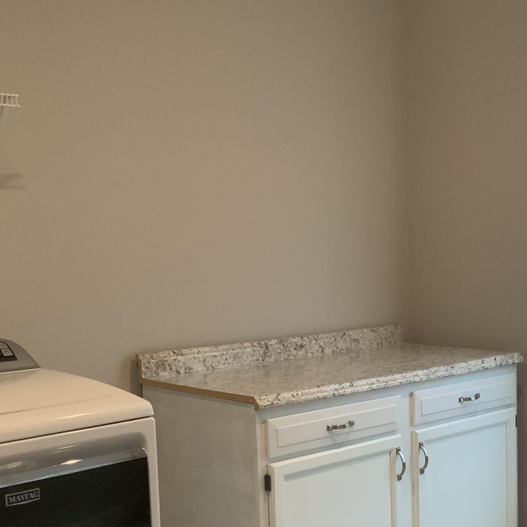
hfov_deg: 30.1
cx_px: 395
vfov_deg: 30.2
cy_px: 372
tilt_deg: -6.3
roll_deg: +1.1
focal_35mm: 56
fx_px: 965
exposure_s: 1/60
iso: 64
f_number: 1.8
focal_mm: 3
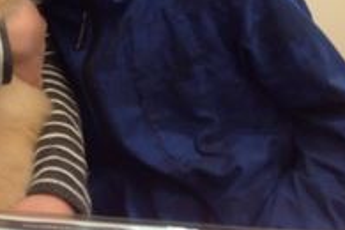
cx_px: -154
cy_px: -147
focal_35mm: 112
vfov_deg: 11.6
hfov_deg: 16.8
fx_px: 1073
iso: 50
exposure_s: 1/30
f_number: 2.4
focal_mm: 4.28
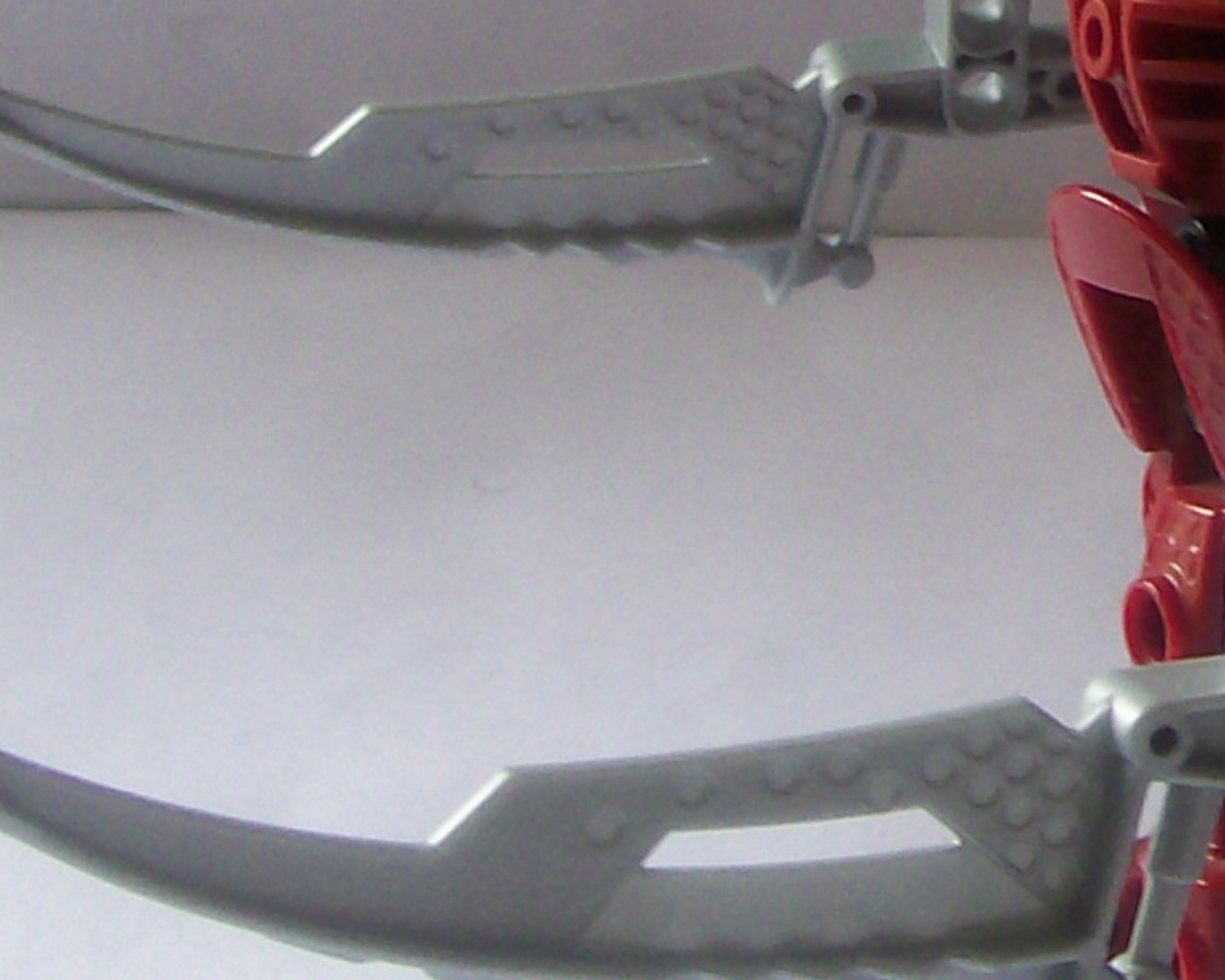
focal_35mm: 140
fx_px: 5076
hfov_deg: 13.5
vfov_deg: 10.9
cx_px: 1358
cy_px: -65
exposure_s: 1/72.6
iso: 80
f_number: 2.7
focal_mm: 6
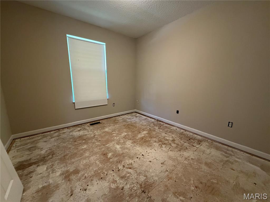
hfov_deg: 102.1
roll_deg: -0.3
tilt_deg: -9.8
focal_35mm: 14
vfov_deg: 85.7
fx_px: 109
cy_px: 101
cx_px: 135
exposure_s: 1/60
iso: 800
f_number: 2.2
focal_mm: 2.22
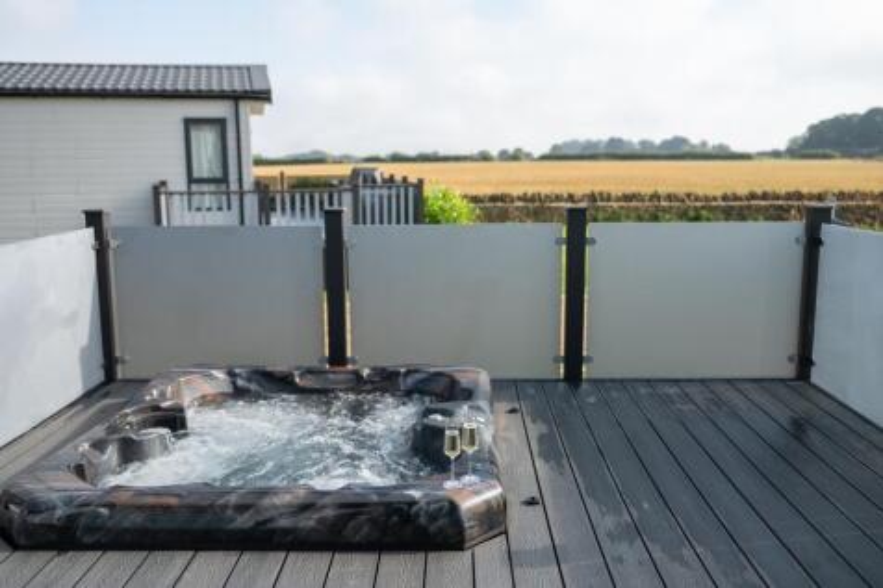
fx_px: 858
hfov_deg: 54.5
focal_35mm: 35
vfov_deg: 37.8
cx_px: 442
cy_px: 294
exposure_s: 1/1250
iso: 100
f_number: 2.5
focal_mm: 35
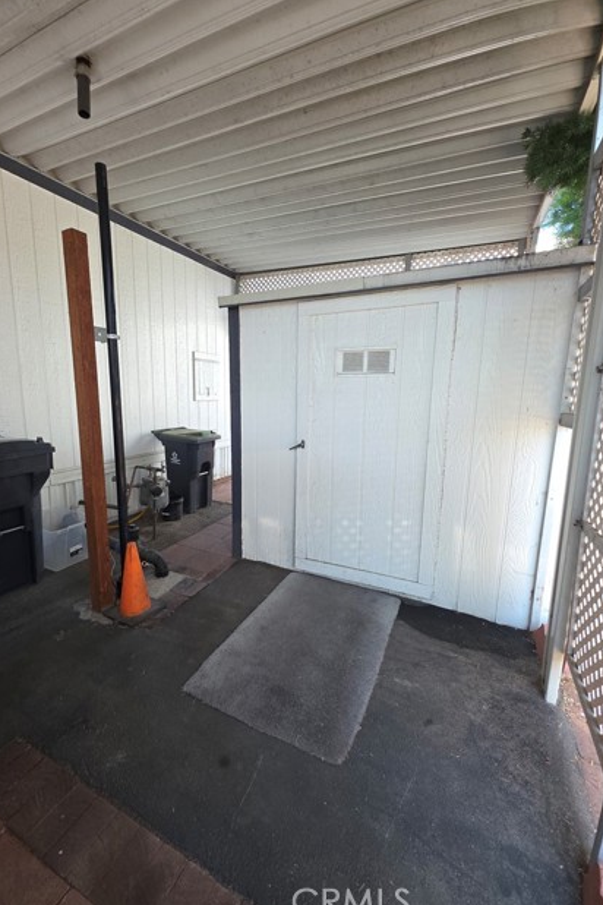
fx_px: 352
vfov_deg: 104.3
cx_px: 268
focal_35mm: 14
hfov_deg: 80.9
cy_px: 454
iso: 25
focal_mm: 2.2
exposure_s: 1/120
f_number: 1.9
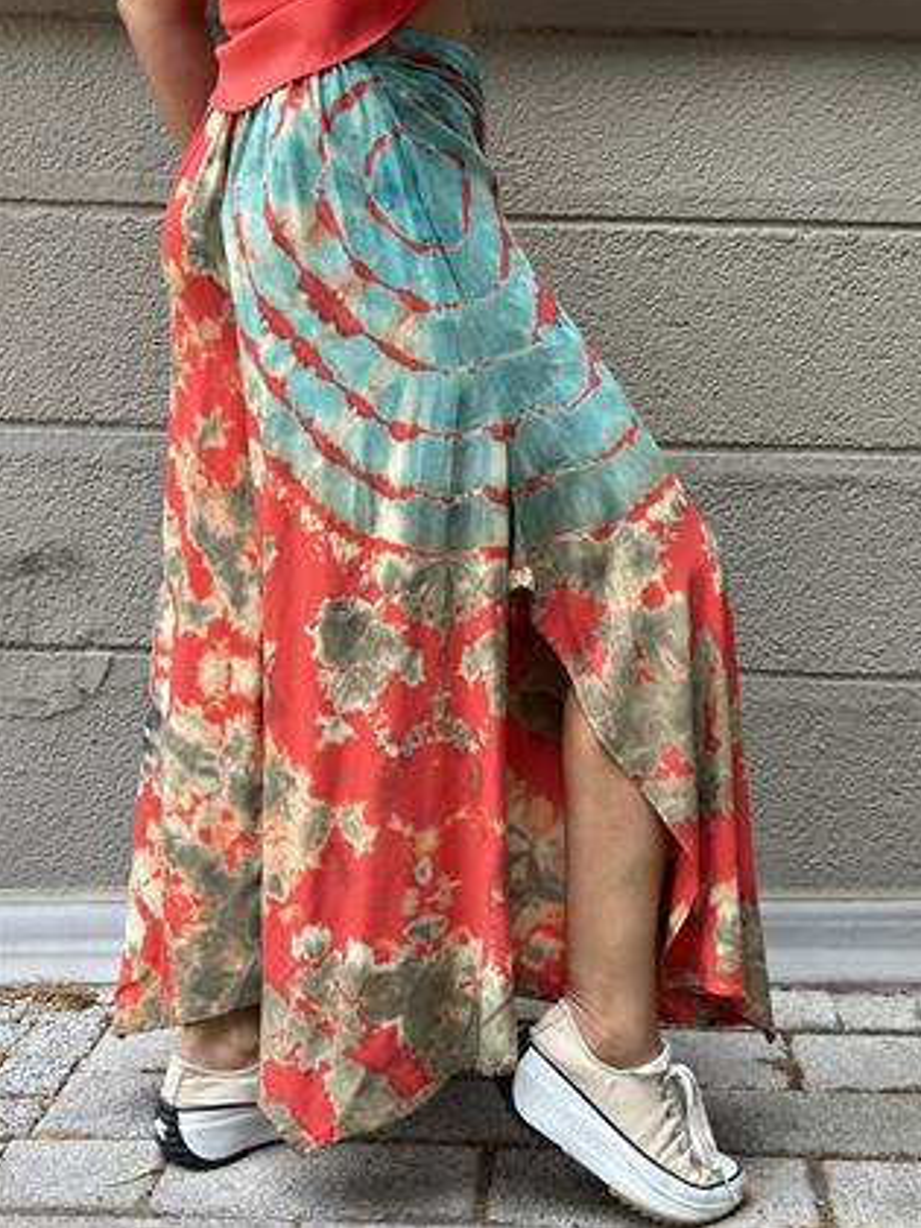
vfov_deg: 38.9
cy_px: 610
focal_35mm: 49
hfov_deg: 29.7
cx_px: 465
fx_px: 1738
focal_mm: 6.86
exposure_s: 1/1041
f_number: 1.78
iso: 80
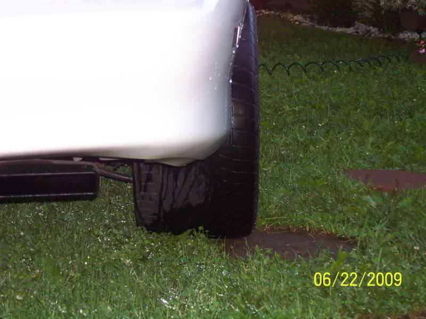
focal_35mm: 102
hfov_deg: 19.3
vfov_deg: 14.5
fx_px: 1255
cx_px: 213
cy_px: 160
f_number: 4
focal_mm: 17.5
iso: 140
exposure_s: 1/125
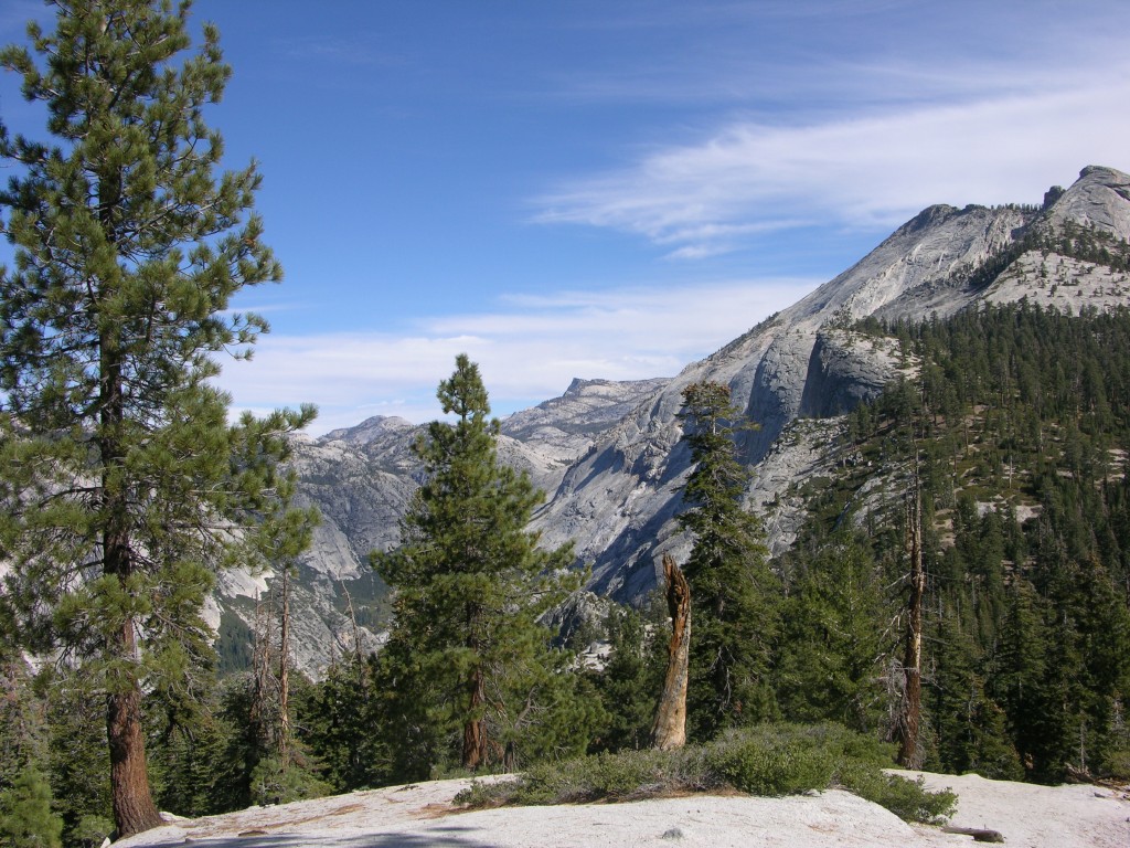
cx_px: 565
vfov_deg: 40.7
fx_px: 1143
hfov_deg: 52.6
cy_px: 424
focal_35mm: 35
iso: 50
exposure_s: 1/252
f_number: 6.3
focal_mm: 8.9
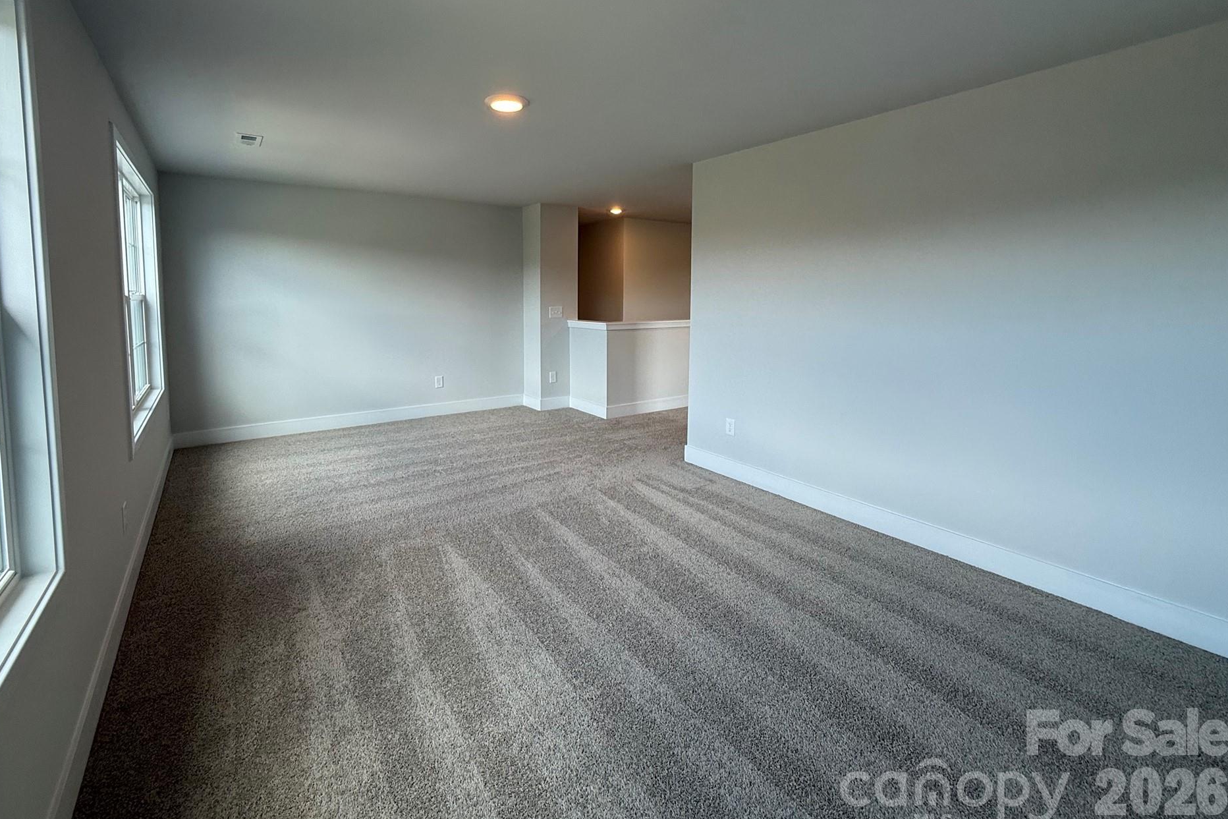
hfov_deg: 96.5
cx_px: 562
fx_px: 546
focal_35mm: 16
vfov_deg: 73.1
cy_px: 333
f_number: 2.2
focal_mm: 2.22
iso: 80
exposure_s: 1/99
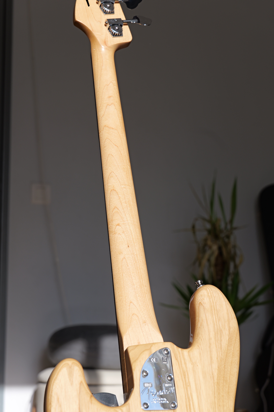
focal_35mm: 74
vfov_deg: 27.3
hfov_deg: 18.4
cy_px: 206
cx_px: 137
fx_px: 845
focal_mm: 74
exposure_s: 1/200
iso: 100
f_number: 7.1
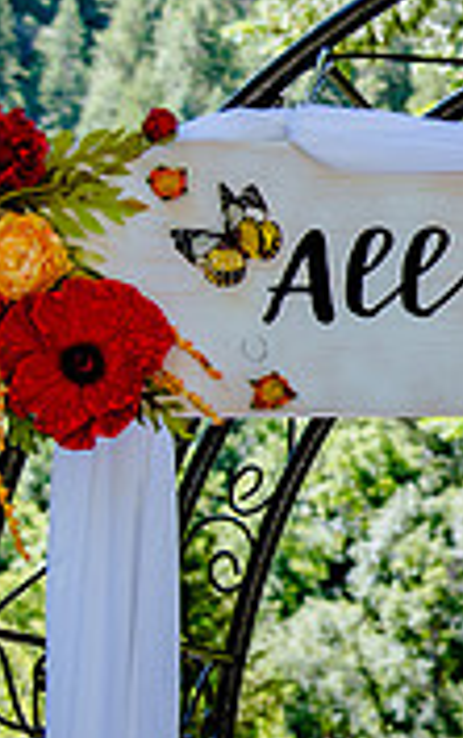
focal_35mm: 138
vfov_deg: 15.1
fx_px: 2779
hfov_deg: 9.0
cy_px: 373
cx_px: 886
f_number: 5
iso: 125
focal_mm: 40
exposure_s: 1/200
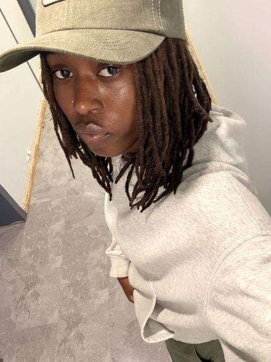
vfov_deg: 60.0
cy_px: 181
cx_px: 136
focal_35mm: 30
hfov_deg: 46.8
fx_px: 313
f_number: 1.9
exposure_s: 1/40
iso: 250
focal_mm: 2.69
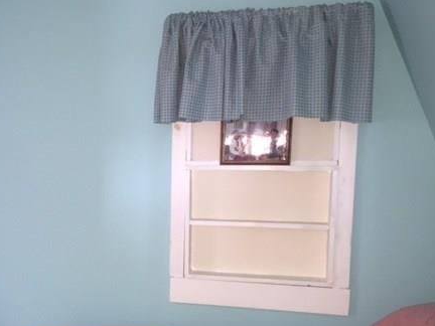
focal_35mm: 43
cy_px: 224
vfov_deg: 33.2
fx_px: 540
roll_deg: -0.5
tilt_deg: -8.3
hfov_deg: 42.7
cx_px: 118
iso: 100
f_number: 2.2
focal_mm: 4.15
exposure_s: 1/17
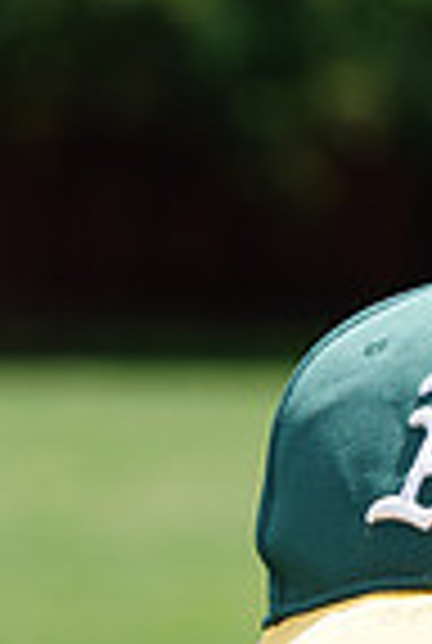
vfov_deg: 2.5
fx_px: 14491
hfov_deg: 1.7
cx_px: 610
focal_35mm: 809
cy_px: 968
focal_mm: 200
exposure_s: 1/200
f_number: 10
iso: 200
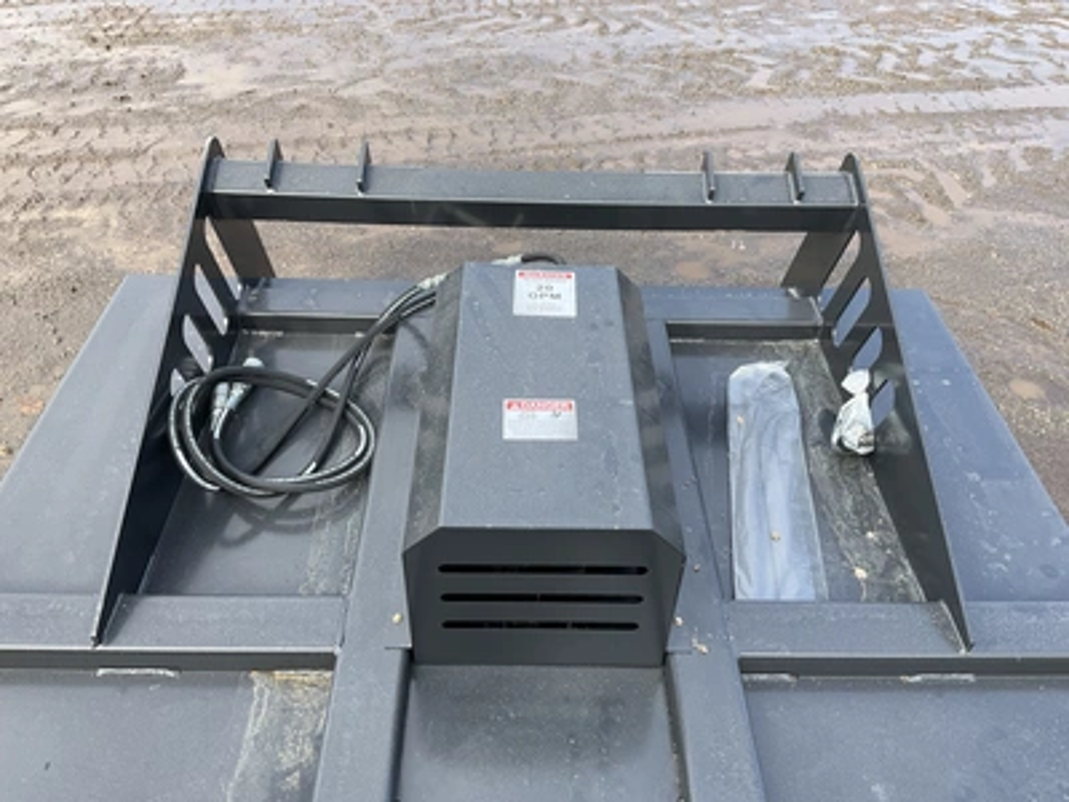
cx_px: 534
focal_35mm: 29
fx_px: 896
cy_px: 401
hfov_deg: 61.7
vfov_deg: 48.2
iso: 25
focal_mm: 3
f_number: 1.8
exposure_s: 1/383
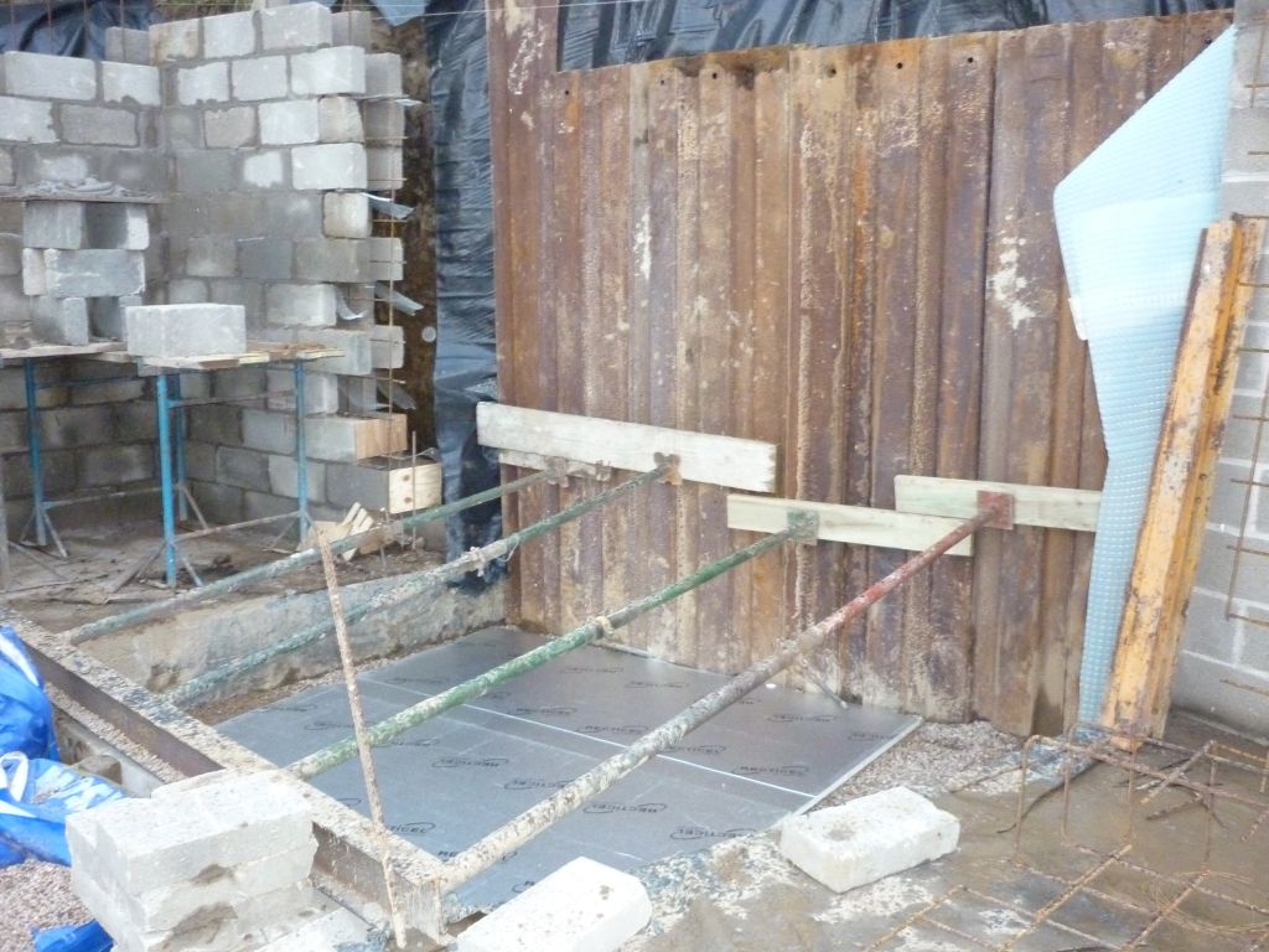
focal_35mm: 33
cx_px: 634
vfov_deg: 42.9
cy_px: 476
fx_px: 1210
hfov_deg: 55.4
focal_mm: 5.5
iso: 640
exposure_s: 1/30
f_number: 2.8
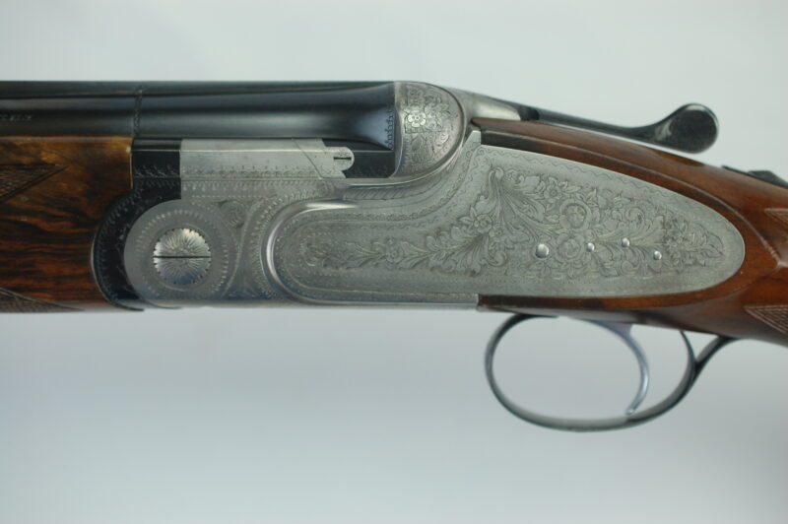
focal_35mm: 60
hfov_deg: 33.4
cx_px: 394
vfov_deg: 22.6
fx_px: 1312
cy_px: 262
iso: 400
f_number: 4
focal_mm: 40
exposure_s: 1/60
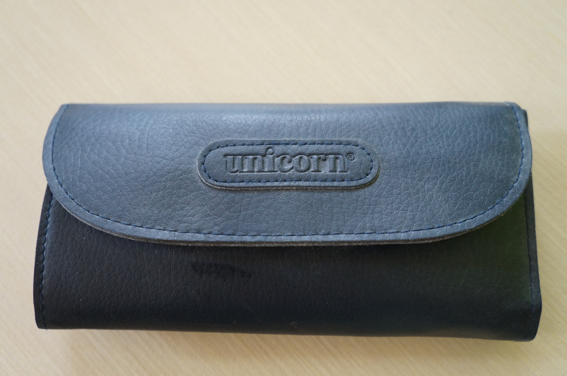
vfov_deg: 36.8
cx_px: 284
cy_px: 188
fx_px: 566
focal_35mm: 36
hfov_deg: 53.2
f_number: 4
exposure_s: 1/60
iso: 1250
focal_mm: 24
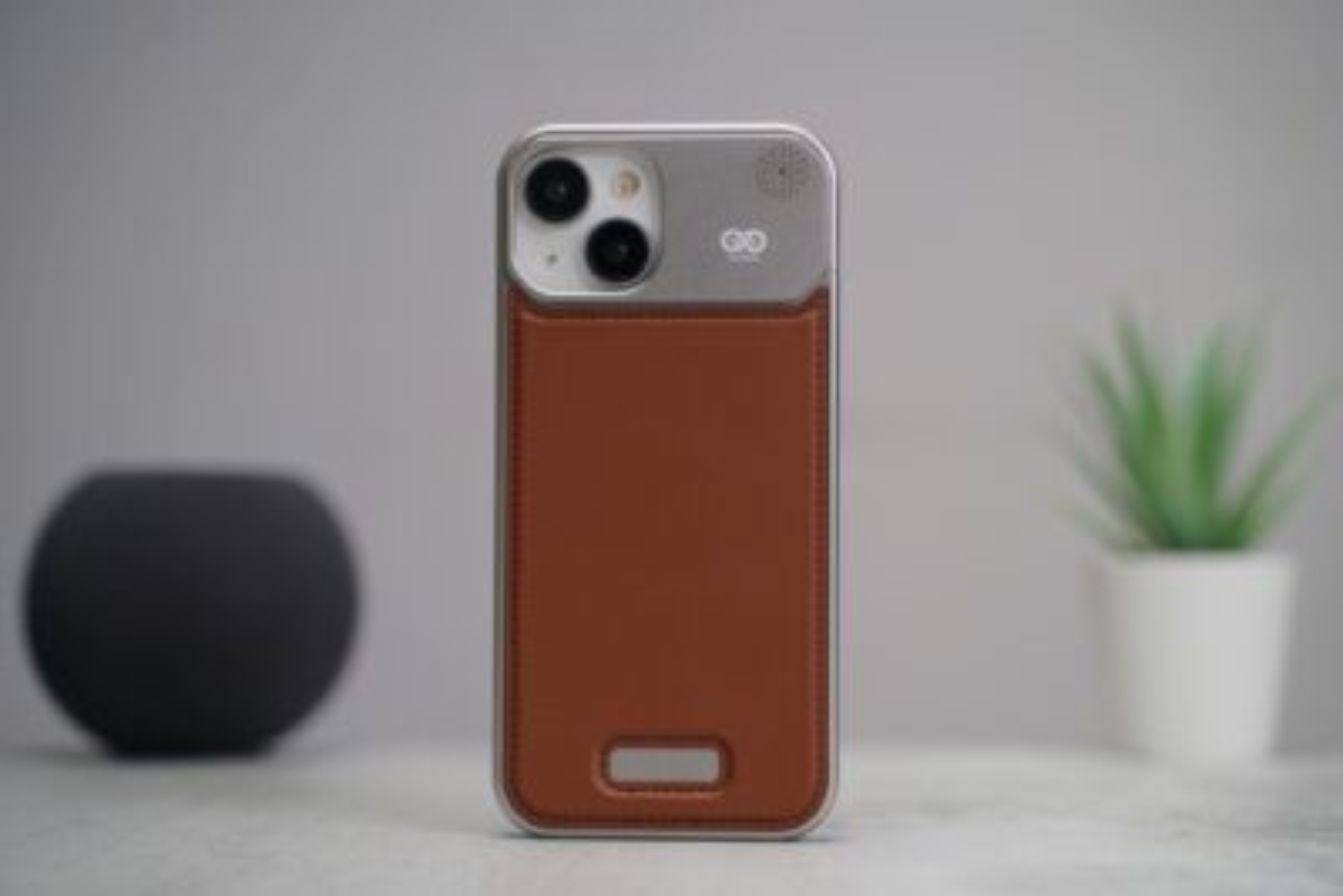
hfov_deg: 27.0
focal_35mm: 75
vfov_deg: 18.2
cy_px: 448
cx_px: 672
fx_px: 2799
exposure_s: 1/90
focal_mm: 75
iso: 500
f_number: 4
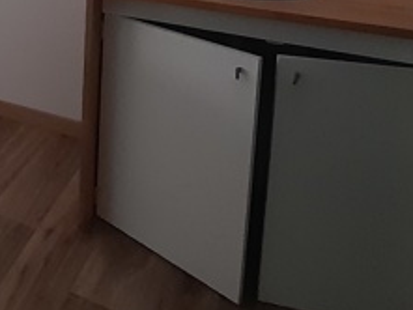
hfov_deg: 33.9
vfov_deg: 26.3
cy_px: -93
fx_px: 561
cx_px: -64
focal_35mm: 47
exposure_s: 1/25
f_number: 2.2
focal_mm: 1.42
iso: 250
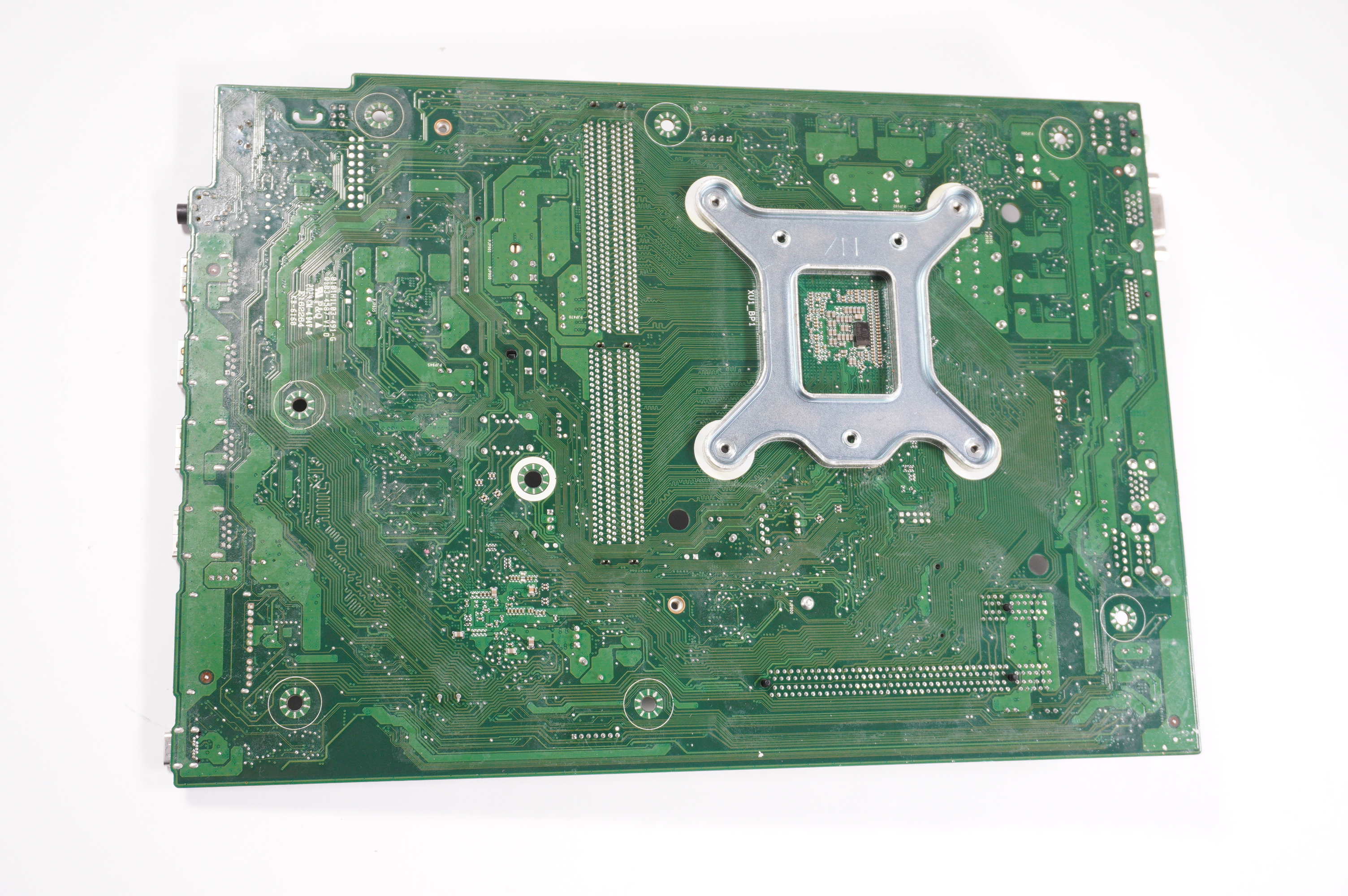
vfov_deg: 33.0
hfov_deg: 48.0
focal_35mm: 40
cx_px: 674
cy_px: 448
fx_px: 1515
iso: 500
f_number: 5.6
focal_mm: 27
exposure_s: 1/125
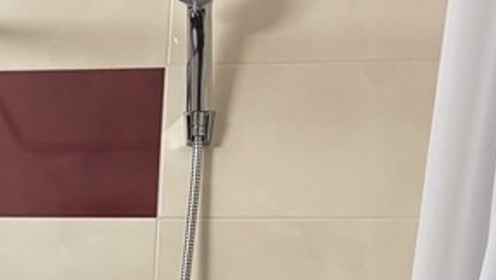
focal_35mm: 101
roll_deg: -1.9
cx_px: 2
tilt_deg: -12.0
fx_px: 1329
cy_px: 738
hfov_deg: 20.5
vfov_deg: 10.0
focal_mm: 5.96
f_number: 1.6
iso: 200
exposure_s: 1/50
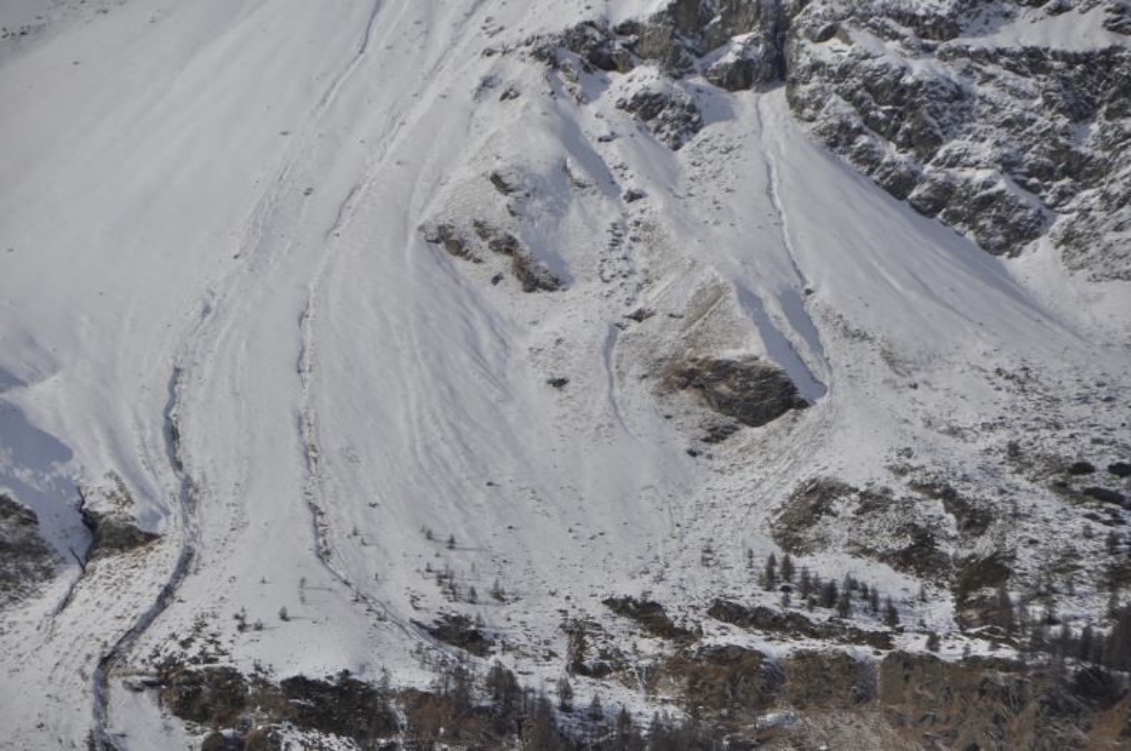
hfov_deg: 14.4
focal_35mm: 142
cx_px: 566
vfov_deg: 9.6
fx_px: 4471
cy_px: 376
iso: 200
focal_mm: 95
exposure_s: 1/4000
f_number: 5.3
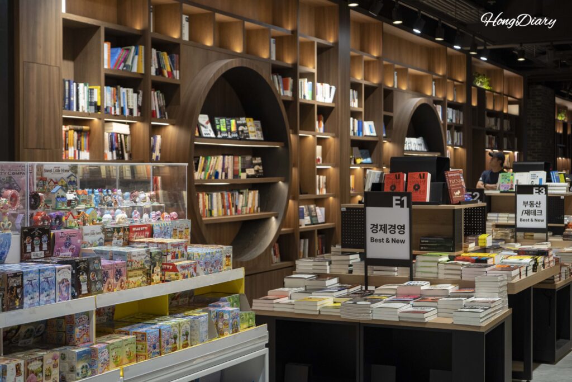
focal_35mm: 60
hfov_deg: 33.4
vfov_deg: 22.6
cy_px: 191
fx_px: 953
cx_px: 286
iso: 2500
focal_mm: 60
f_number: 5.6
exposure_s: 1/160
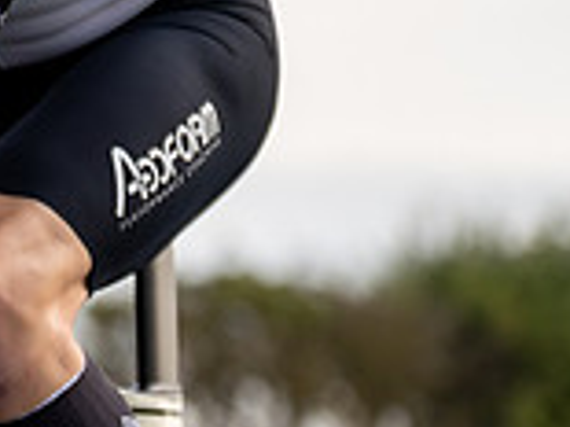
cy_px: -39
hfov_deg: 4.9
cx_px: -441
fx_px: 6581
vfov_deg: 3.7
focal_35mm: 400
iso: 100
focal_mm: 111
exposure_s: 1/1000
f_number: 3.2
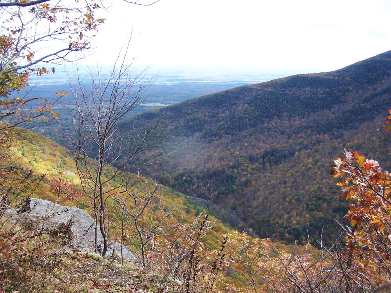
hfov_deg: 47.9
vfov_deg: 36.8
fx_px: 440
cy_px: 148
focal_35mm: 39
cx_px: 191
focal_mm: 6.3
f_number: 2.8
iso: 80
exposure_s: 1/320
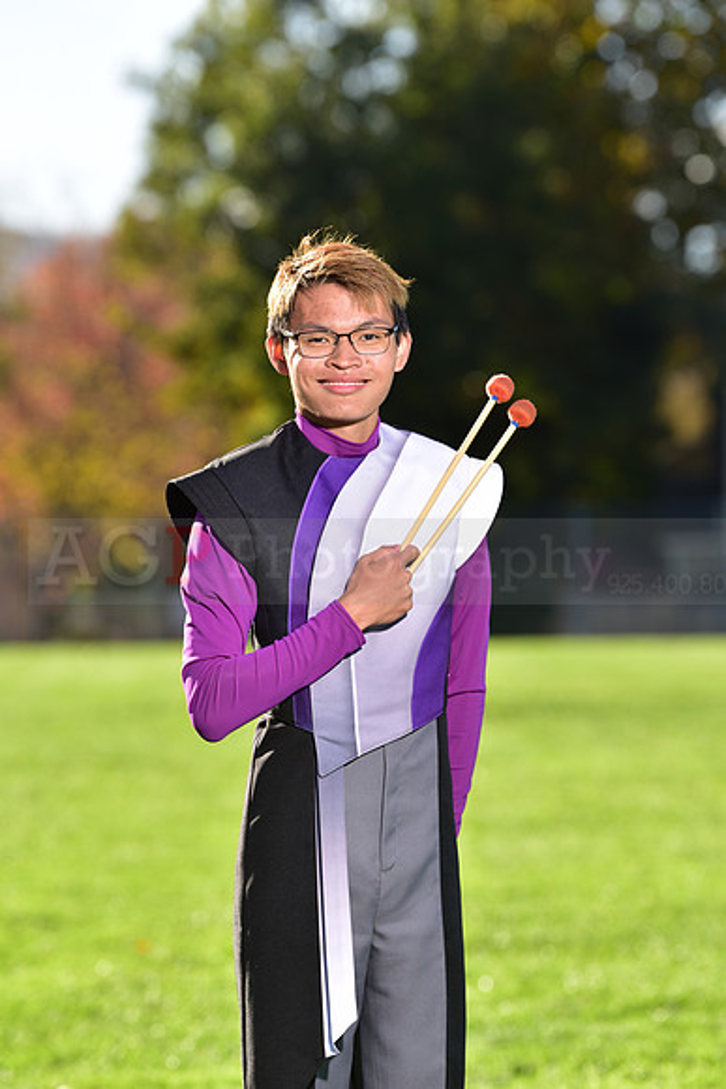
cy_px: 544
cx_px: 363
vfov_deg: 10.3
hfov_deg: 6.9
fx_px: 6046
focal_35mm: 200
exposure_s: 1/250
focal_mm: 200
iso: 80
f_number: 5
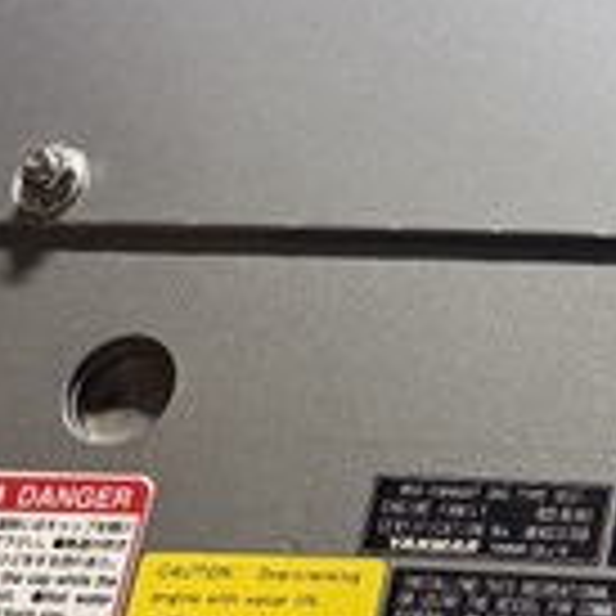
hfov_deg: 10.7
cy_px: -373
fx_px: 3201
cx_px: 809
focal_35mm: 159
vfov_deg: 10.5
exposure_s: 1/93
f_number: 1.78
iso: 200
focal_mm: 6.76
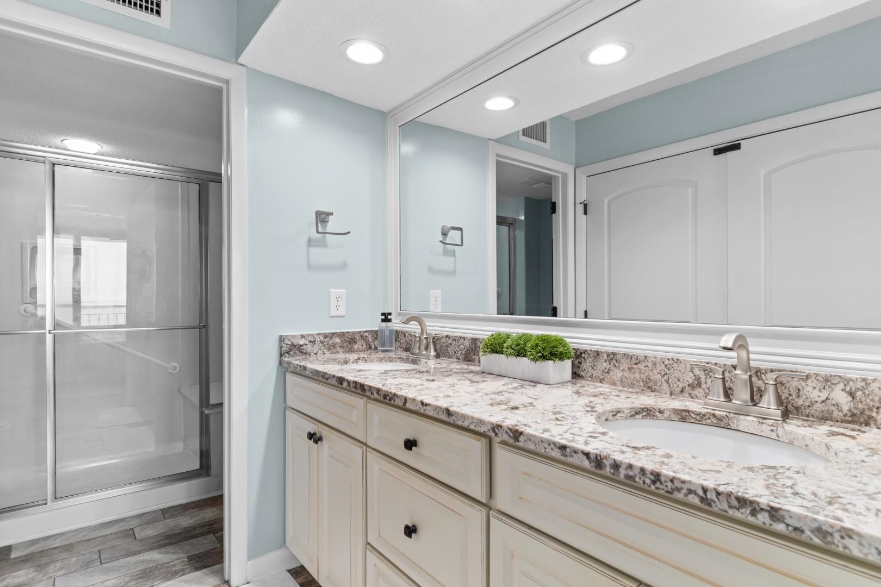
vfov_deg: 64.6
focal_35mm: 19
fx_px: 465
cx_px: 440
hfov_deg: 86.9
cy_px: 294
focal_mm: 13
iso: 100
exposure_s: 1/5
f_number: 4.8
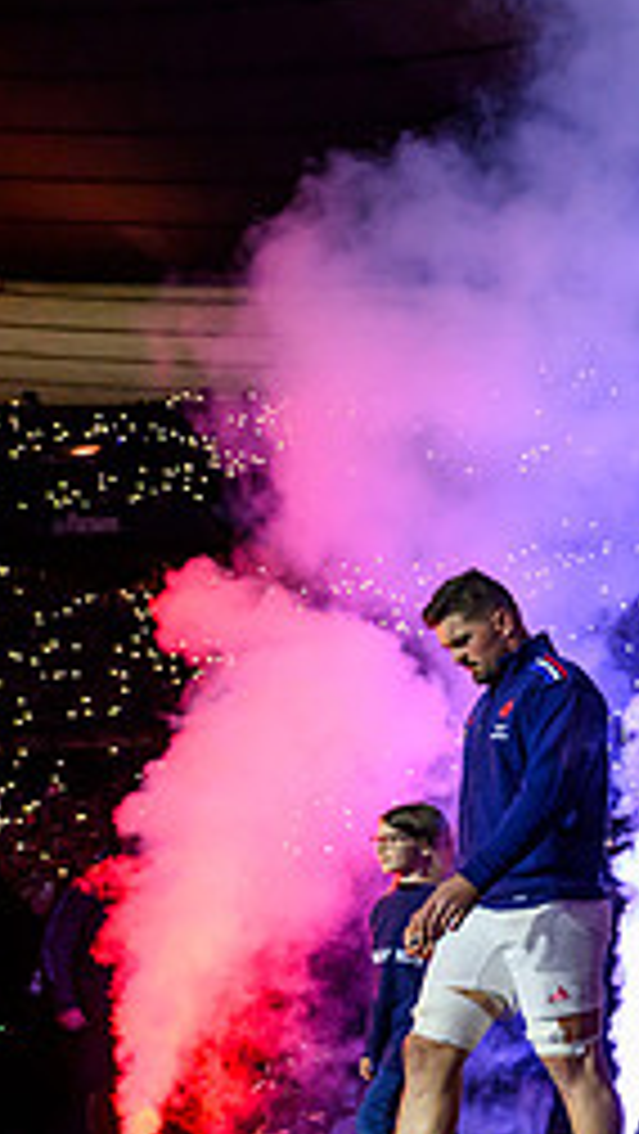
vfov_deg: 32.4
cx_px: 1300
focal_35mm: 64
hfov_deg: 15.1
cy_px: 812
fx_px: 1925
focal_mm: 26.5
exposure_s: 1/1000
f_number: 2.8
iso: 4000
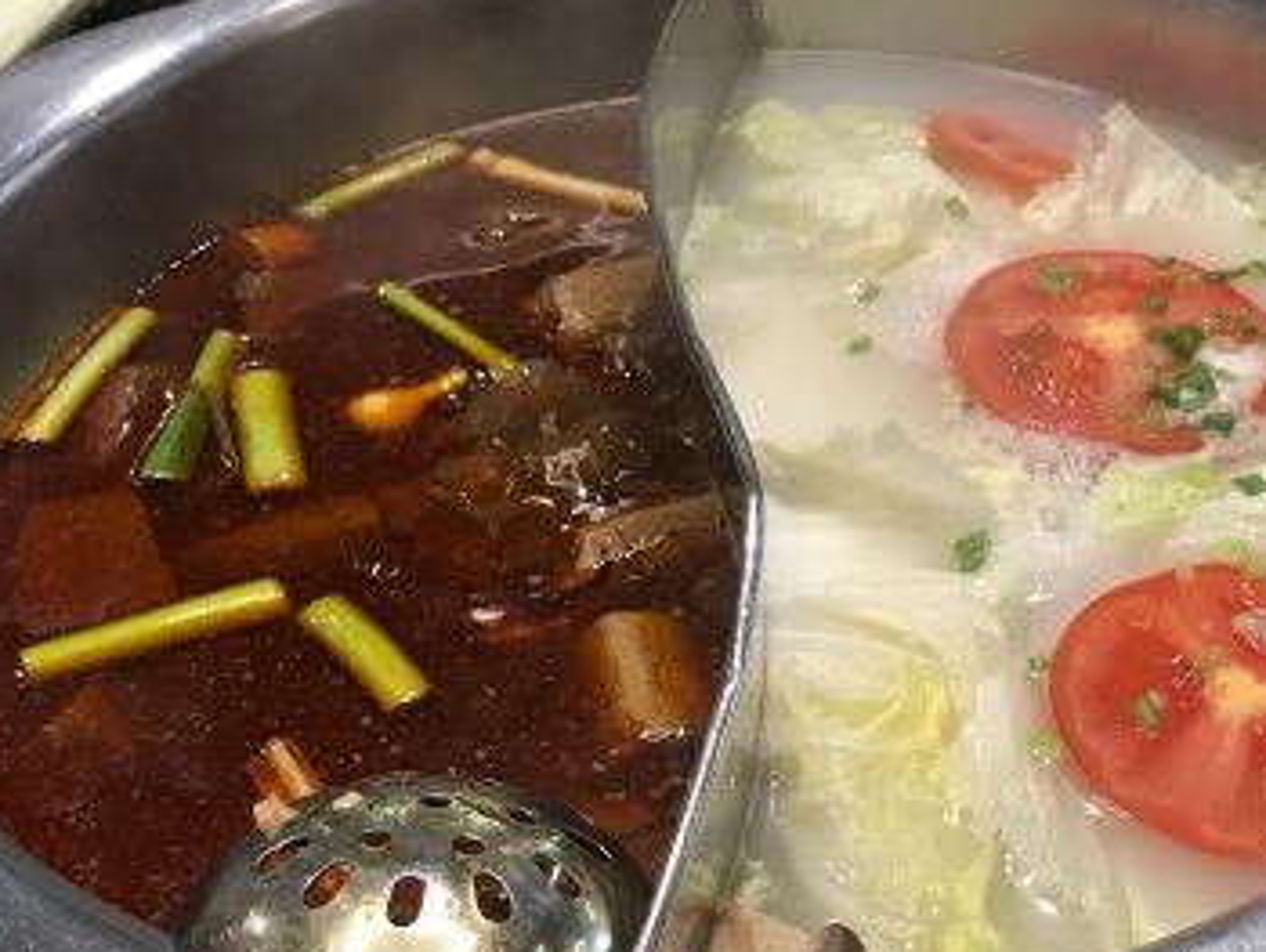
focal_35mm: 56
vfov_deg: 26.1
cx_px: 875
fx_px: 2049
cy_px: 563
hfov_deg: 33.9
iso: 40
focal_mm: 3.99
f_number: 1.8
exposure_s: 1/25
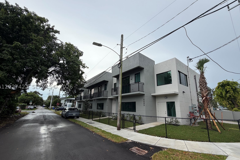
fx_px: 100
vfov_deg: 77.2
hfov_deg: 100.4
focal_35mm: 15
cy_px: 87
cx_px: 120
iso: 25
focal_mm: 2.22
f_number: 2.2
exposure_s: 1/770
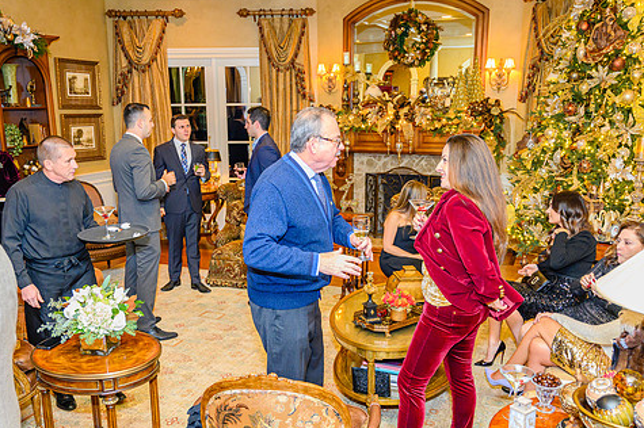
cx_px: 312
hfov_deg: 57.2
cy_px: 241
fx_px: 590
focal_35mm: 33
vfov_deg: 39.8
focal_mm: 27
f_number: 4
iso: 4500
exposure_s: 1/60
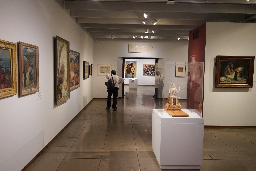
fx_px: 228
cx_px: 128
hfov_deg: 58.7
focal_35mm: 32
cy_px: 86
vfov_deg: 41.1
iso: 6400
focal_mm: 32
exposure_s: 1/100
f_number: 6.3
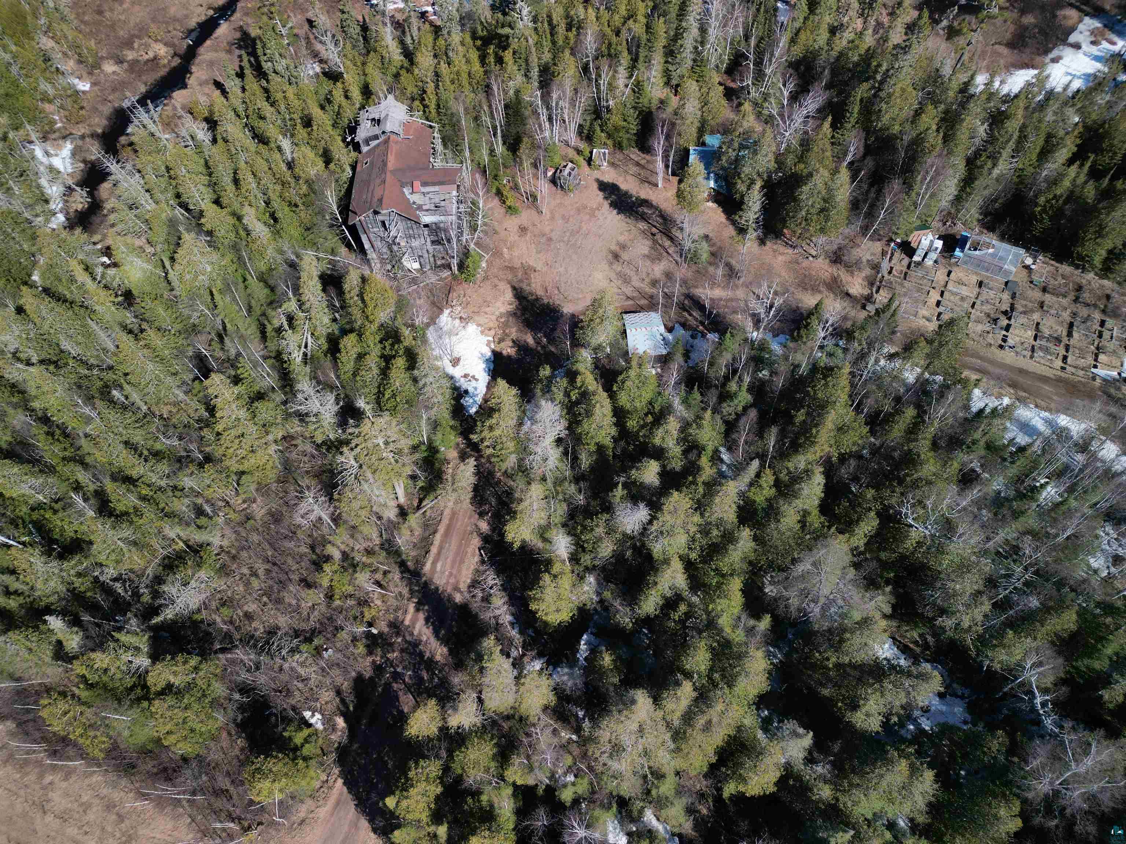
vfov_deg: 56.8
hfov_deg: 71.6
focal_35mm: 24
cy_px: 422
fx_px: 781
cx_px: 563
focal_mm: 6.72
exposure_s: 1/320
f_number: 1.7
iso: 120
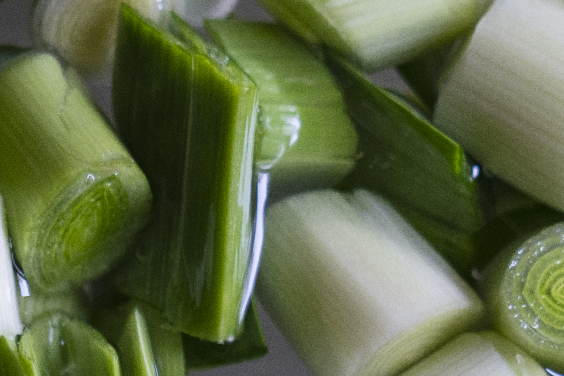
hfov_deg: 13.2
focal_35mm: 155
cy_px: 567
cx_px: 152
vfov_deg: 8.7
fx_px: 2429
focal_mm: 41
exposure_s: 1/50
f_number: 4
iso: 640
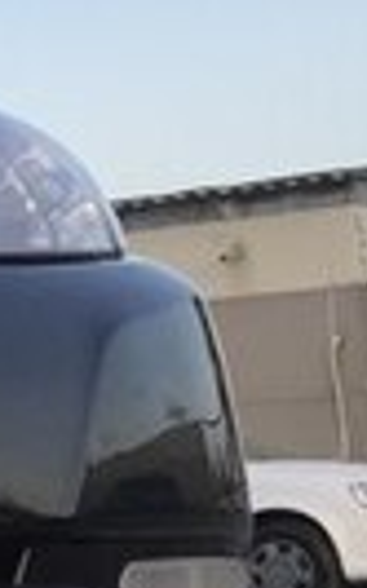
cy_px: 475
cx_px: -968
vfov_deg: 13.7
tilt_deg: +2.8
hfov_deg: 7.1
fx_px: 2435
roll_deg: +1.1
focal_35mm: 152
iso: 32
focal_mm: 4.15
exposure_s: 1/165
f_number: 2.2
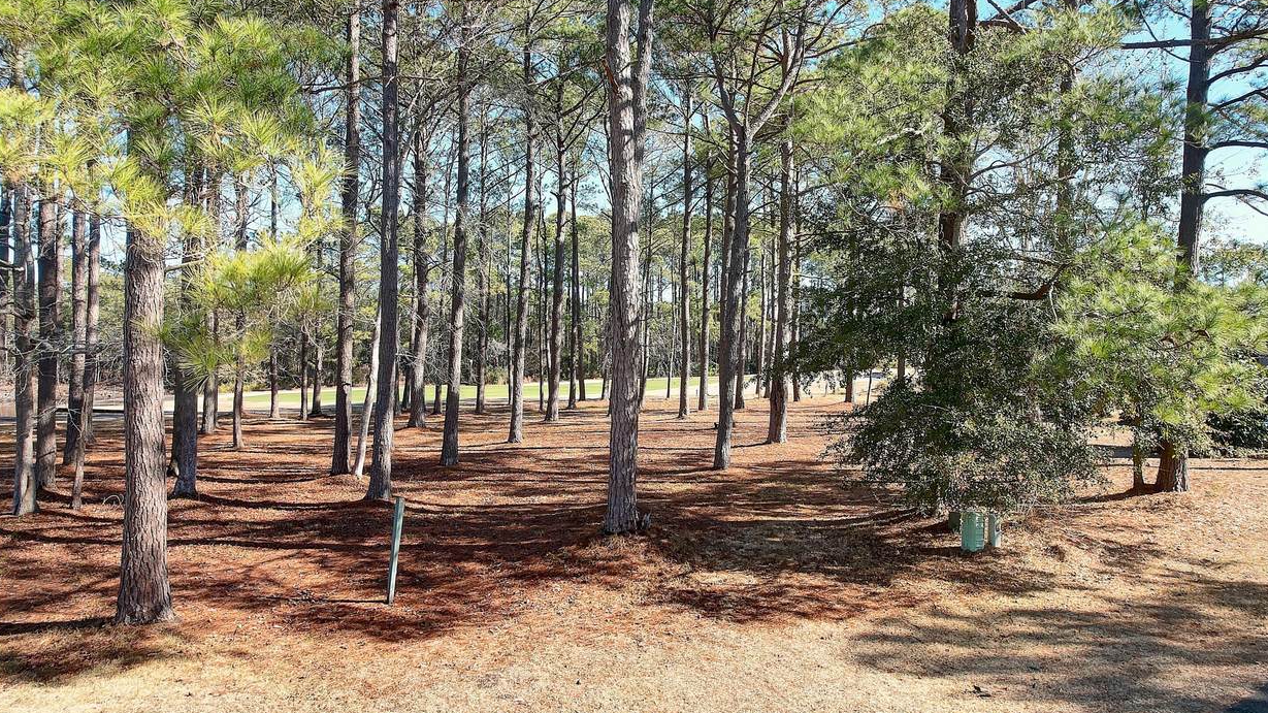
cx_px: 646
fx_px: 807
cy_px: 359
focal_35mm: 24
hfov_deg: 76.3
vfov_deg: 47.7
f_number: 2.8
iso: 100
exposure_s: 1/200
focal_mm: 8.4
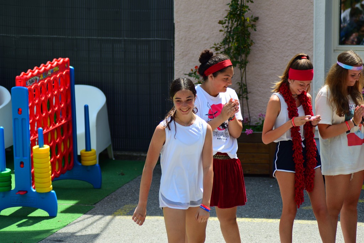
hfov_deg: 10.2
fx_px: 2048
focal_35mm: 202
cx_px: 182
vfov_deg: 6.8
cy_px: 122
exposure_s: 1/1250
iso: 320
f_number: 4.2
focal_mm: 135
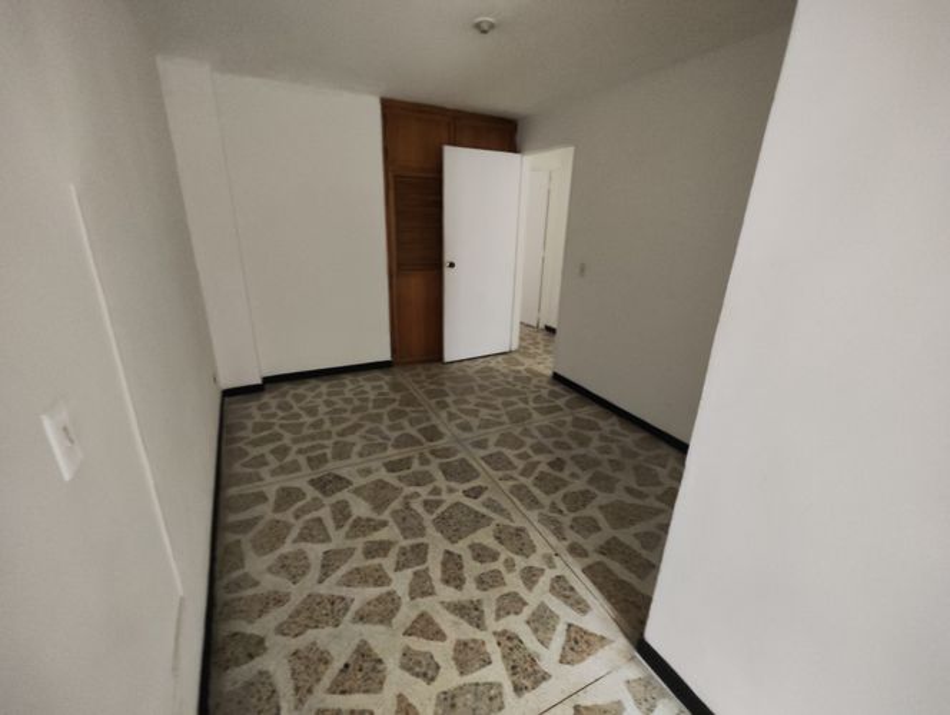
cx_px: 475
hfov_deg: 102.0
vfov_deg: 85.8
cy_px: 358
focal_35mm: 14
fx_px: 385
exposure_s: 1/15
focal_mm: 2.16
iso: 4279
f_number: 2.2
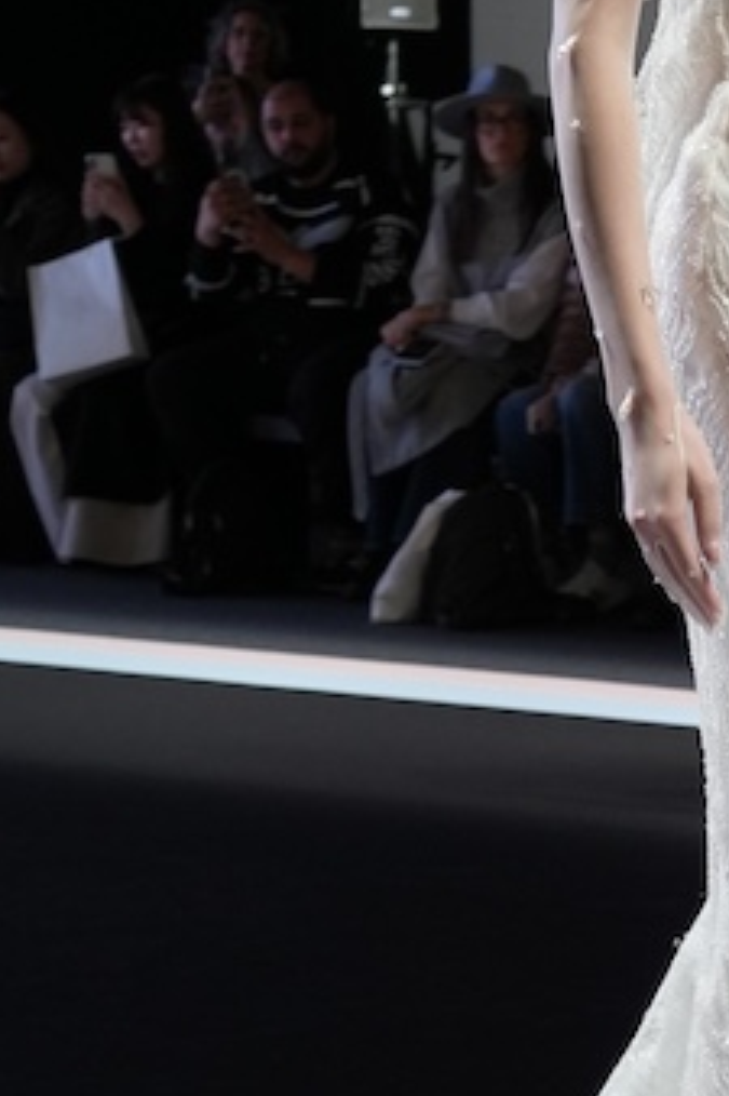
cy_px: 681
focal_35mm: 142
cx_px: 1270
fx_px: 4317
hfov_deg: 9.2
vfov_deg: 14.4
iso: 1600
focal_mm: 40
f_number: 5
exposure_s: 1/160
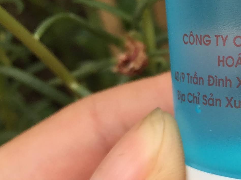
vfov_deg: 14.5
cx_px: 342
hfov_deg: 17.9
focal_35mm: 100
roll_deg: -0.3
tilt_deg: -23.7
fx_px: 696
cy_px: 184
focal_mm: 4.15
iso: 32
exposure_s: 1/534
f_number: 2.2
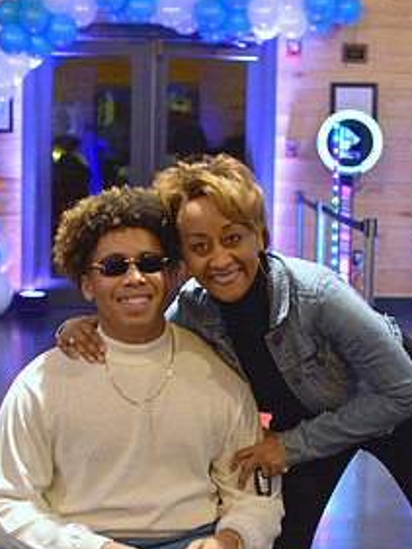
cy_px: 322
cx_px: 203
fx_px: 1281
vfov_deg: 24.1
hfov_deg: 18.3
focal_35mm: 81
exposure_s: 1/125
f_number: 2.8
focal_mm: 35
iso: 800
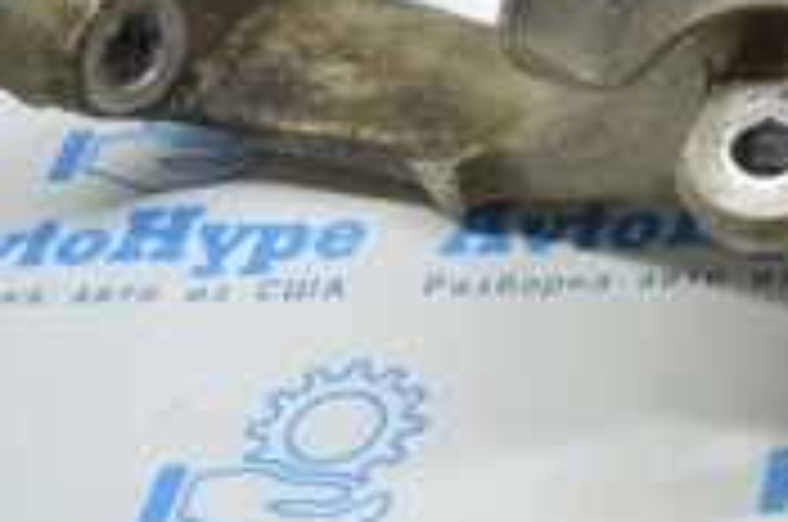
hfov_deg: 15.3
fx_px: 2644
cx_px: 1288
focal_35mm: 121
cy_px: -146
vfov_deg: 11.0
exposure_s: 1/50
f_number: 3.8
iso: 400
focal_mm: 22
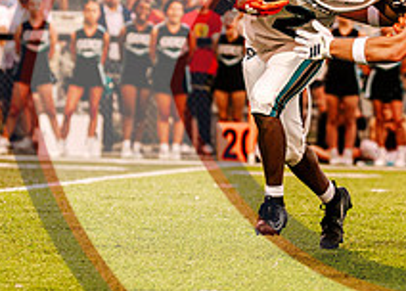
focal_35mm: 505
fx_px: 5830
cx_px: 445
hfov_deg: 4.0
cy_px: 99
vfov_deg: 2.9
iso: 2800
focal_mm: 120
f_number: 2.8
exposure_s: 1/1000
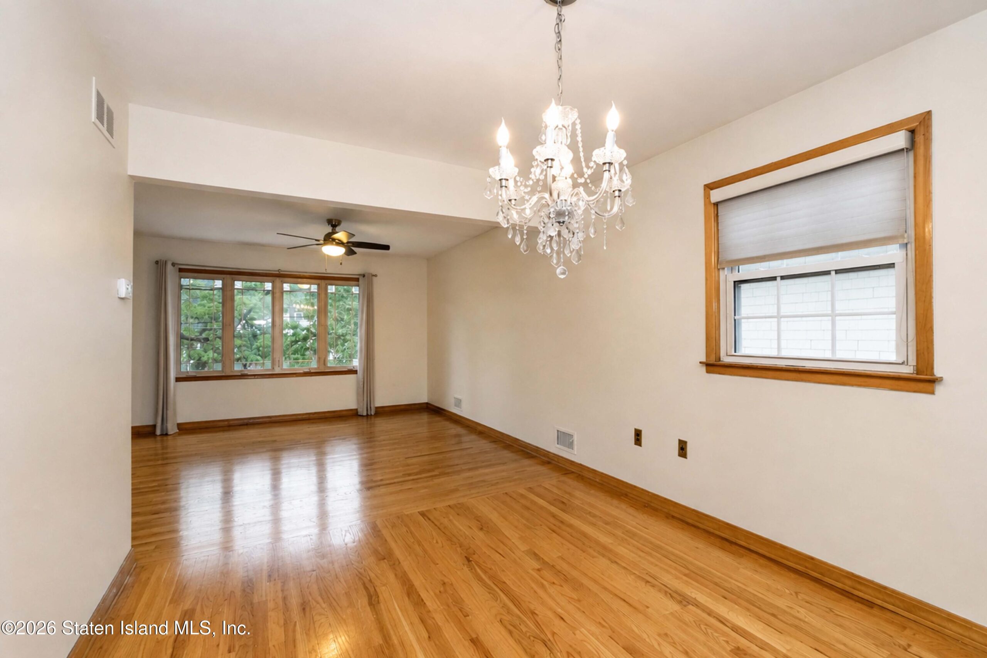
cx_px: 494
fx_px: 411
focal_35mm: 15
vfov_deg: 77.3
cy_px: 329
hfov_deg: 100.4
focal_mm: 10
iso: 2000
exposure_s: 1/60
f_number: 8
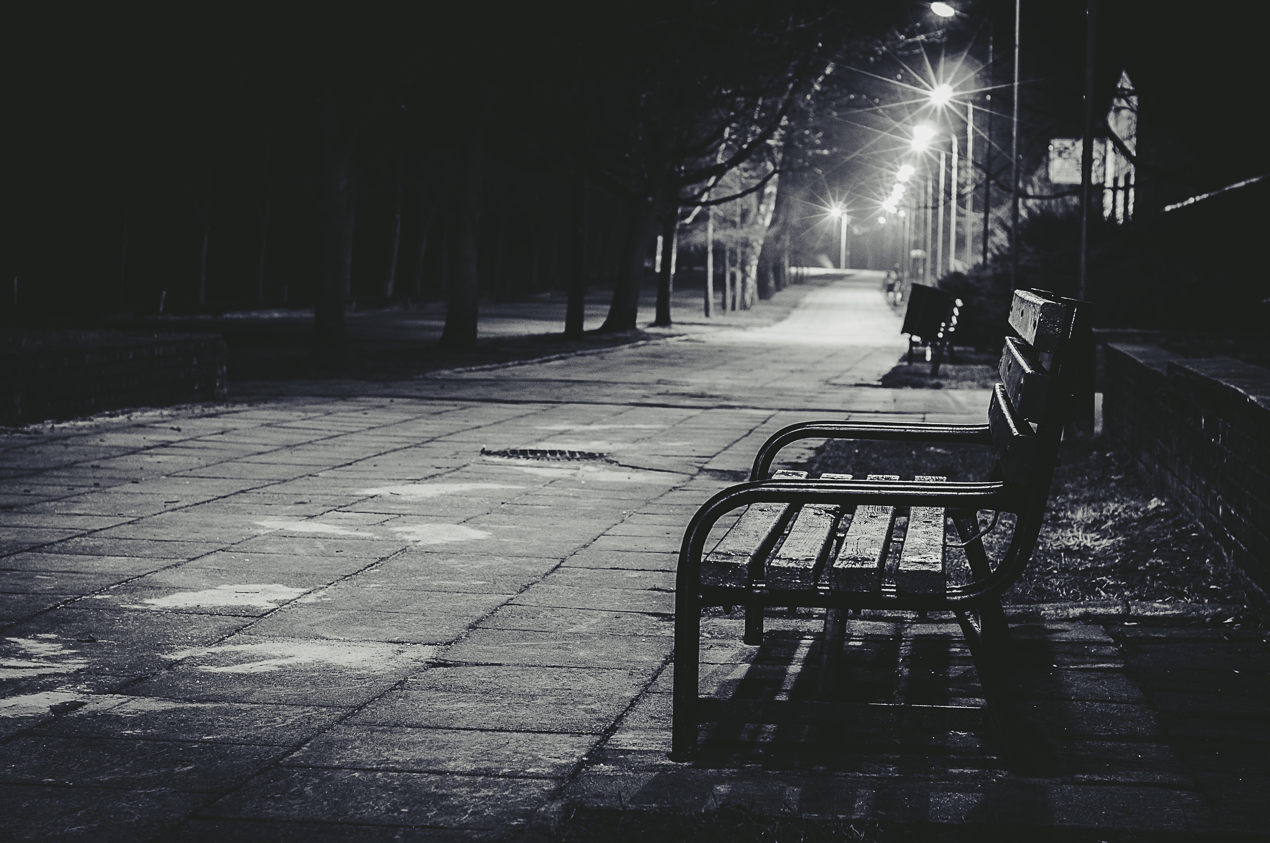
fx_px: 2643
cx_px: 635
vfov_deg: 18.1
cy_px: 422
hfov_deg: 27.0
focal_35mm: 75
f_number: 4.5
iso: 100
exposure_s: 4
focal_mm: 50
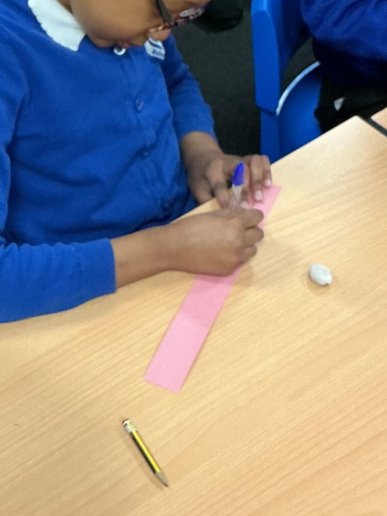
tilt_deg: -48.9
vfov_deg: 26.7
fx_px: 1088
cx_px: 26
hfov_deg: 19.7
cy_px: 251
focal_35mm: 73
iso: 160
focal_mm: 3
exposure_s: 1/60
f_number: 1.8
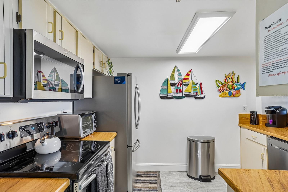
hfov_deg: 84.0
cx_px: 144
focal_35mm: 20
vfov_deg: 61.9
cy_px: 96
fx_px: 160
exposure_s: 1/8
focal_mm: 20
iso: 160
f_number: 8
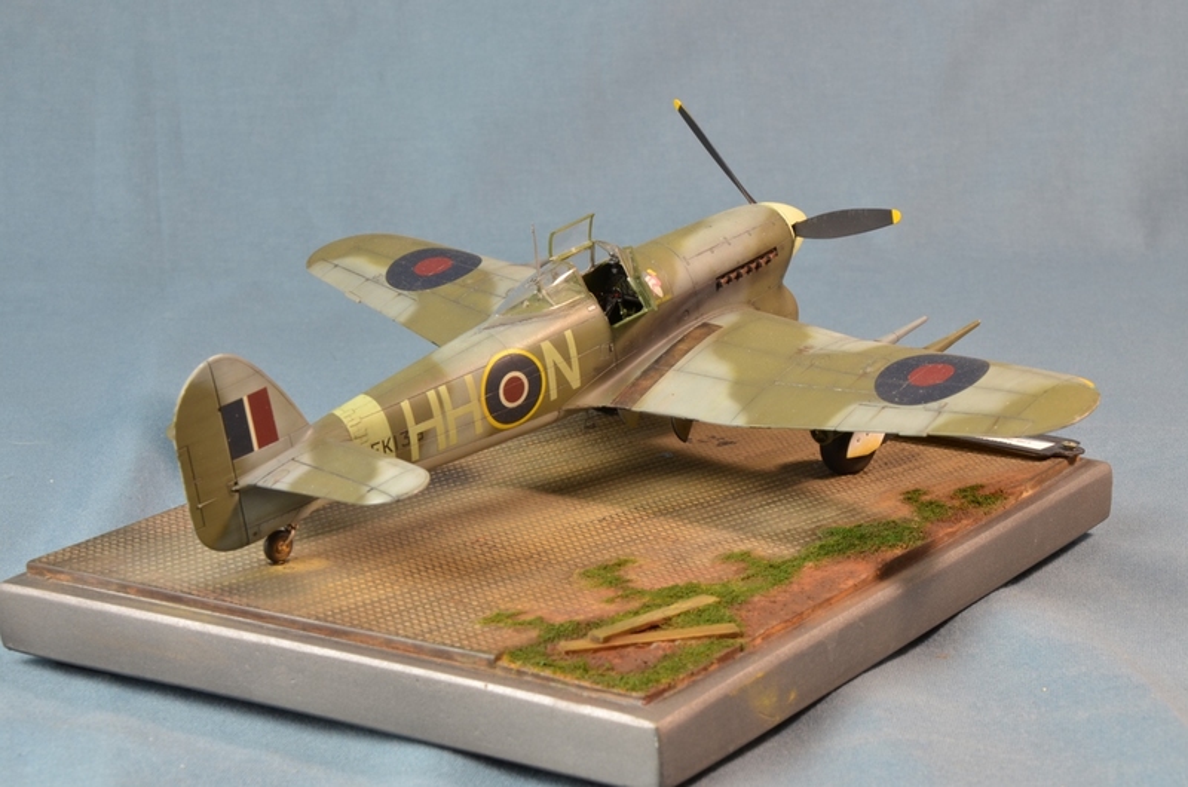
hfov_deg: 23.4
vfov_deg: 15.6
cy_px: 394
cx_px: 594
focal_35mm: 87
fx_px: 2865
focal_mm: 58
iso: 200
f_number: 18
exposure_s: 1/1.6
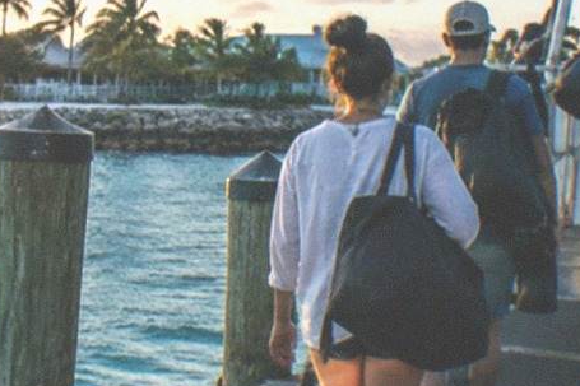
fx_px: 1240
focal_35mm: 77
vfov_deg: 17.7
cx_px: 112
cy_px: 192
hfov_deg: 25.8
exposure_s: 1/320
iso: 320
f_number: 7.1
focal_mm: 35
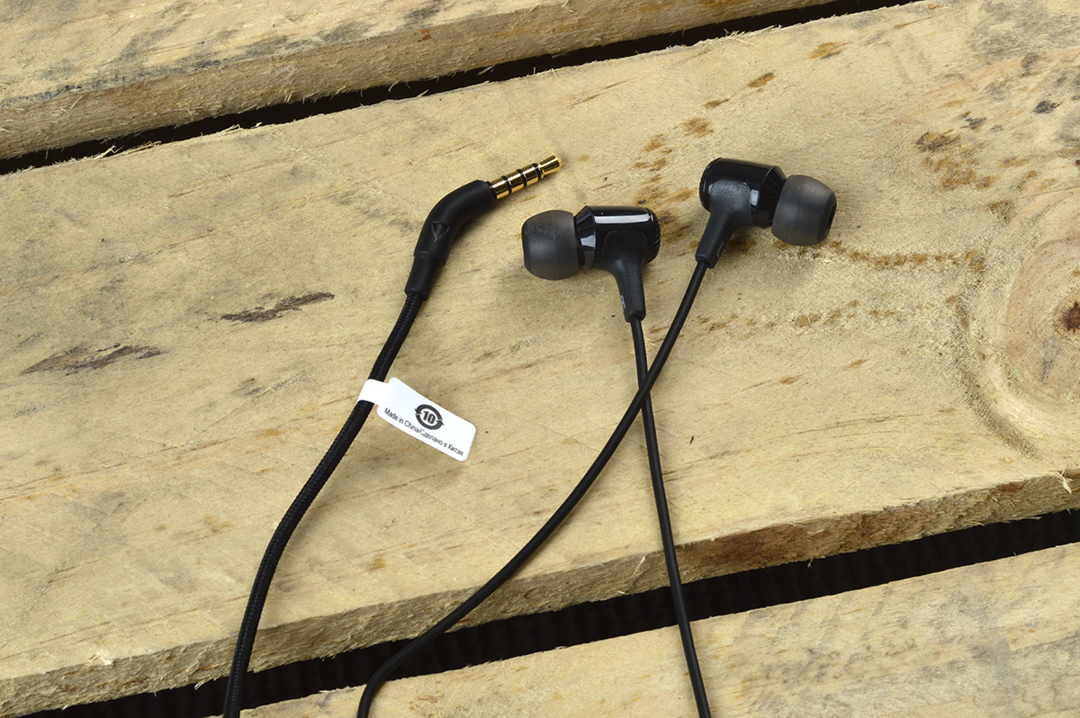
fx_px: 2248
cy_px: 359
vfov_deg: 18.2
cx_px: 540
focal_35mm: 75
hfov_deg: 27.0
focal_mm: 50
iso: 100
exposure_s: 1/125
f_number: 16
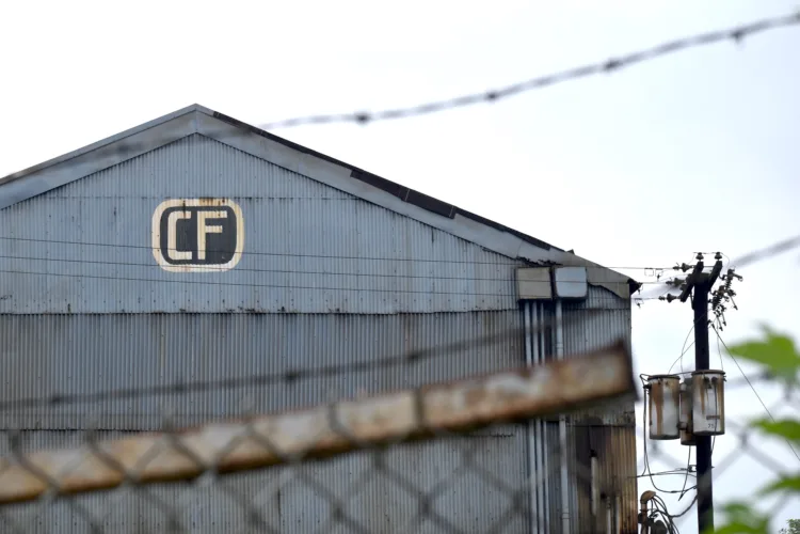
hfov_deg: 18.9
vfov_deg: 12.7
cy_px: 267
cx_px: 400
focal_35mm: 108
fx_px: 2400
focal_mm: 72
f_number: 7.1
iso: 200
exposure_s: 1/500
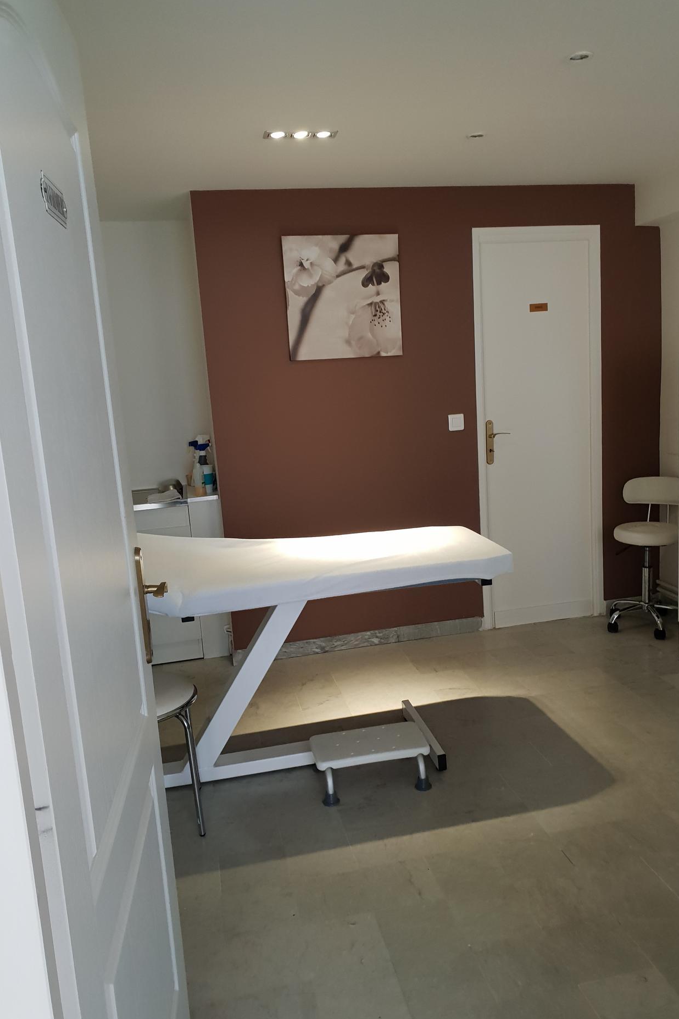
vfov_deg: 65.5
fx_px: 792
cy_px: 517
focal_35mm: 28
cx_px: 360
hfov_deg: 46.4
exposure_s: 1/50
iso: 200
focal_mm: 4.3
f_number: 2.4
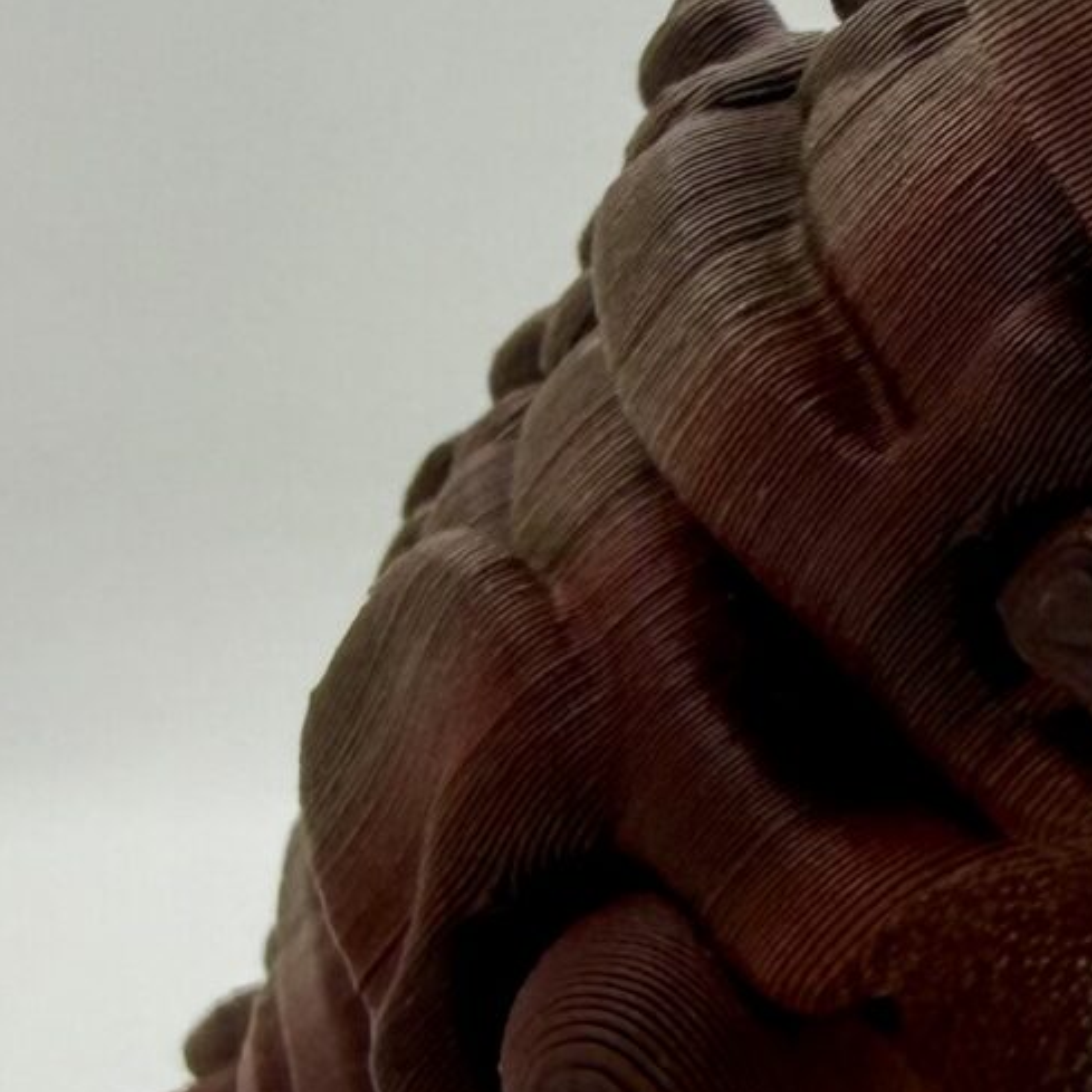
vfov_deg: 15.7
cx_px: 1300
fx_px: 3962
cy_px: 460
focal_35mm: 111
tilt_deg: -13.2
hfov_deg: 15.2
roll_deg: -0.5
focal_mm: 2.22
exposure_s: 1/99
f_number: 2.2
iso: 50
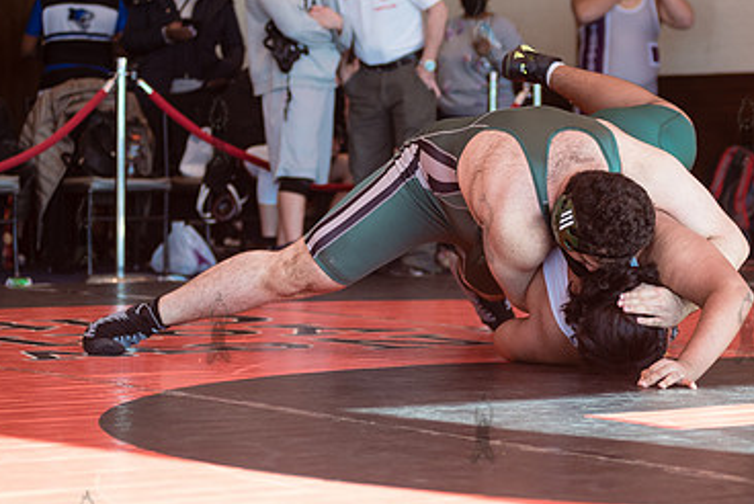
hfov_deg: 16.2
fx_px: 2641
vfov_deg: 10.9
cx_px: 481
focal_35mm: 126
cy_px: 228
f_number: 3.5
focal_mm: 80
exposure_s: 1/400
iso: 400
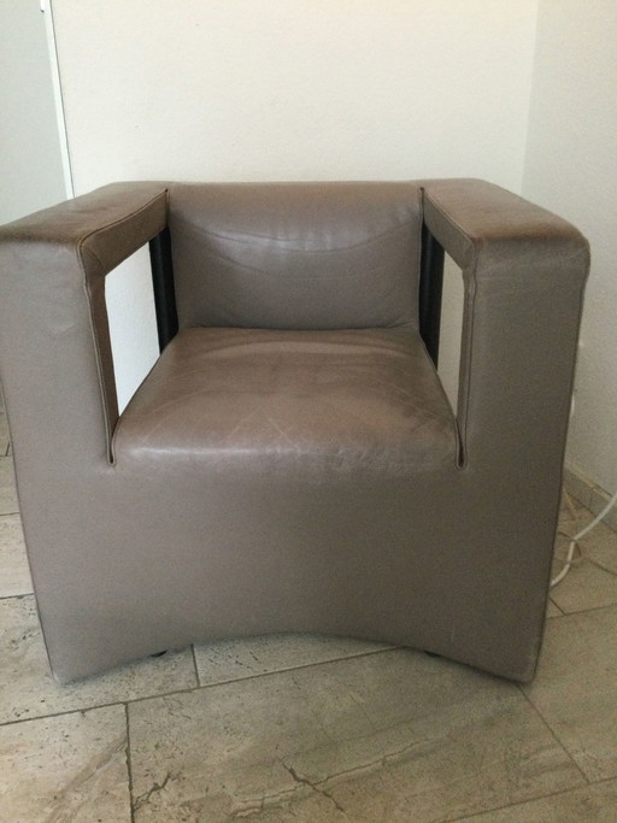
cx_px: 308
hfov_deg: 45.4
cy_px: 412
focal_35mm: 31
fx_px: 737
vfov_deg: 58.4
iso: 250
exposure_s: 1/33
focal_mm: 3.3
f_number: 2.4
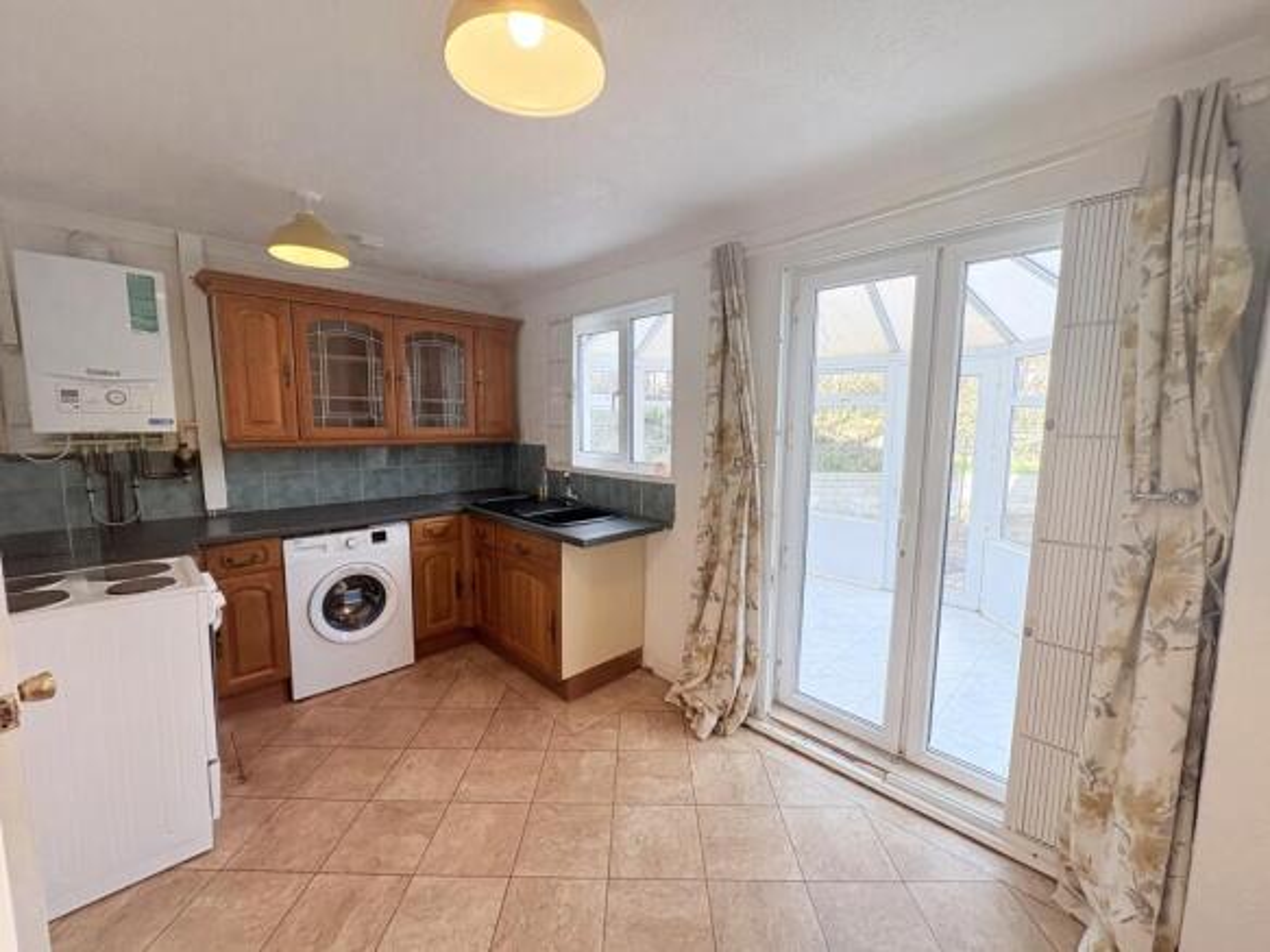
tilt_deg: -6.2
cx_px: 635
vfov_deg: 85.7
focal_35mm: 14
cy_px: 476
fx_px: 514
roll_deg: +0.4
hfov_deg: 102.1
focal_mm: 2.22
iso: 80
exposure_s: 1/100
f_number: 2.2
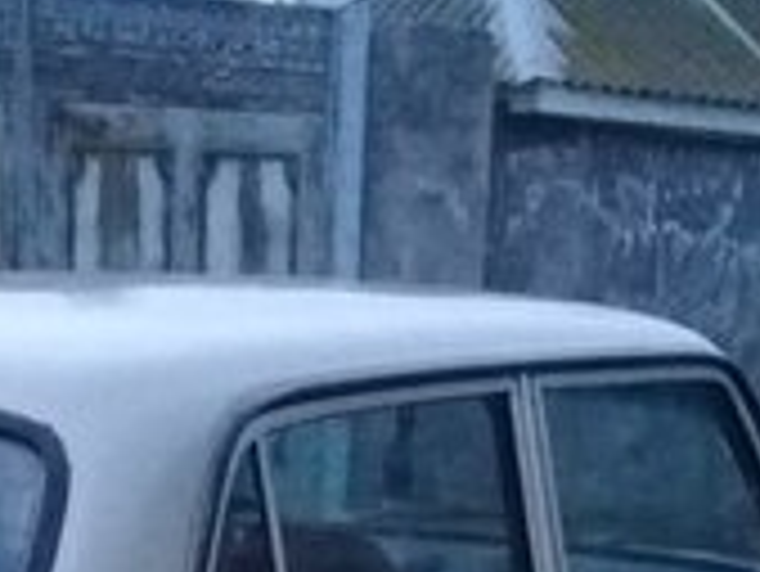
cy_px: 1088
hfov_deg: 16.3
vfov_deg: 11.3
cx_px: 319
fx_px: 2658
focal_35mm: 121
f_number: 2.2
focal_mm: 3.3
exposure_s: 1/17
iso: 500
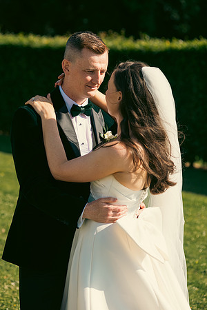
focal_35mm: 92
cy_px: 155
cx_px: 104
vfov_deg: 22.1
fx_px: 793
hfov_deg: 14.9
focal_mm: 92
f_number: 3.5
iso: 200
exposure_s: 1/1600
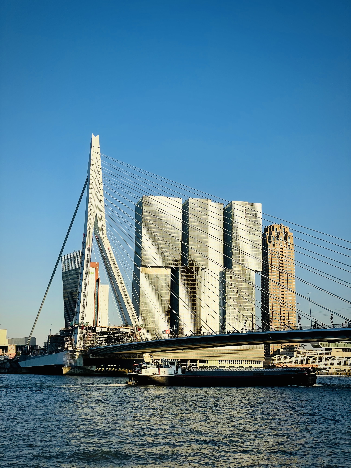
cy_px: 234
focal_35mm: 52
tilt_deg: +10.3
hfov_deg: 28.0
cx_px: 176
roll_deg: -0.6
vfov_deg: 36.8
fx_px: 703
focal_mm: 6
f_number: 2
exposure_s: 1/1370
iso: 25
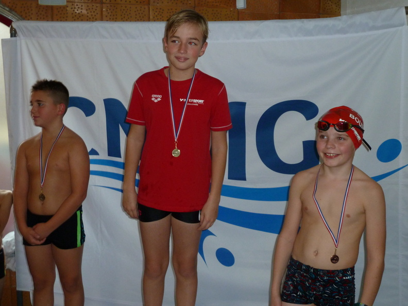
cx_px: 204
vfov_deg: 34.3
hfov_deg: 44.8
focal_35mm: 42
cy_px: 153
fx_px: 495
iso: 250
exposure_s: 1/30
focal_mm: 6.9
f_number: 3.7
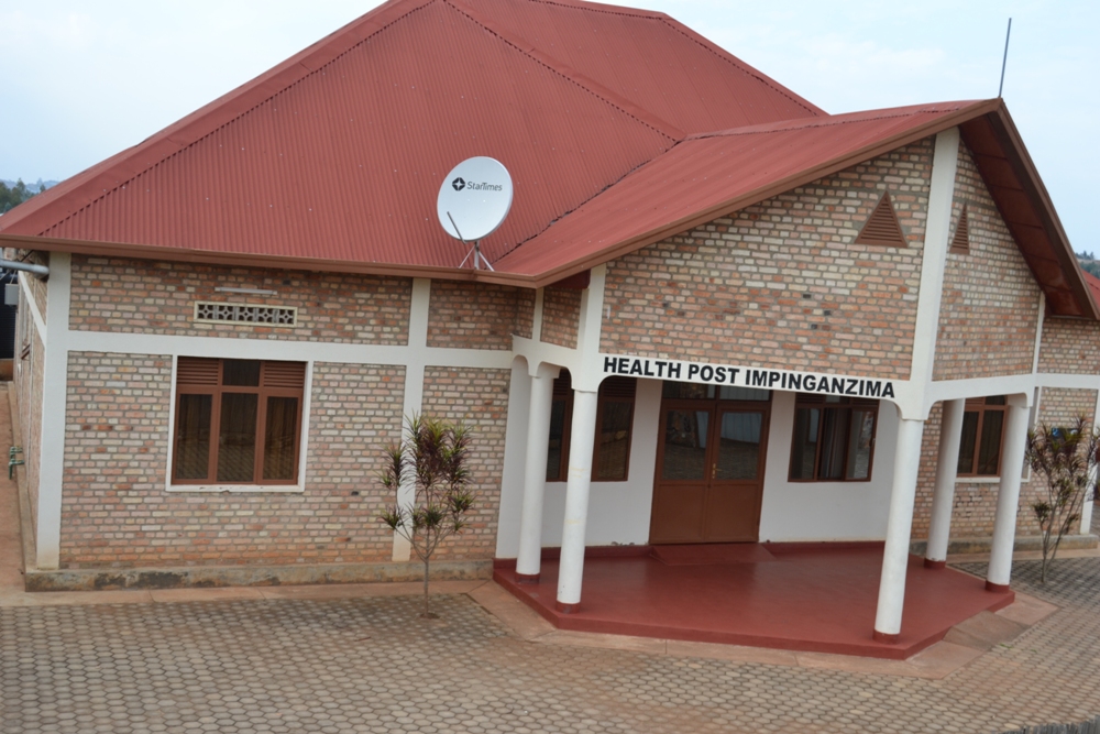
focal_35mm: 39
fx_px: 1192
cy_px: 367
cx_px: 550
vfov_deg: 34.2
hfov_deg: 49.5
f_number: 6.3
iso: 100
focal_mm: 26
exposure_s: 1/200
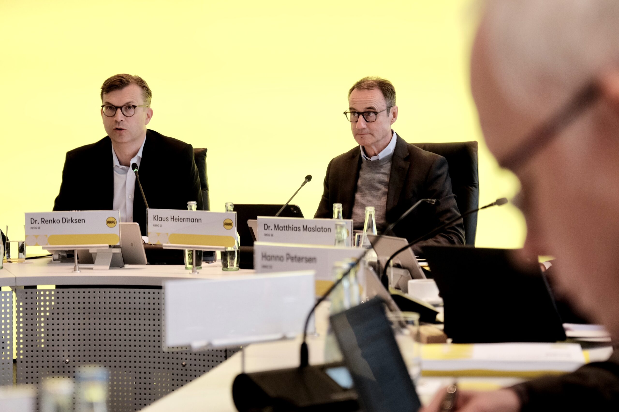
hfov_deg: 24.5
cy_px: 206
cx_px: 310
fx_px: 1427
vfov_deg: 16.5
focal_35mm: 83
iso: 1600
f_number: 2.8
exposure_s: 1/160
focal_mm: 55
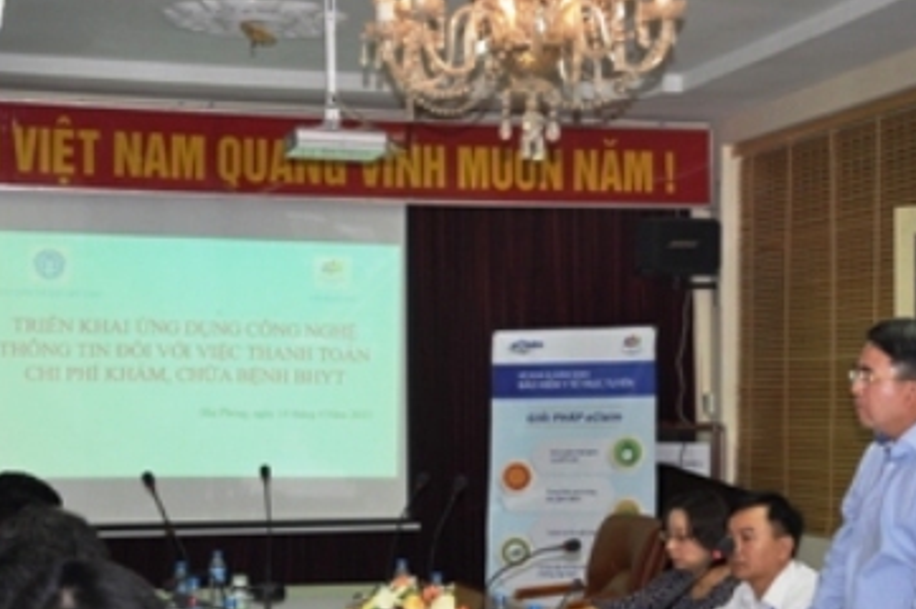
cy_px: 358
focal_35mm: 80
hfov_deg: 25.3
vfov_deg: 17.0
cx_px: 537
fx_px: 2034
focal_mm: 32
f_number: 4.2
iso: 500
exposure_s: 1/60
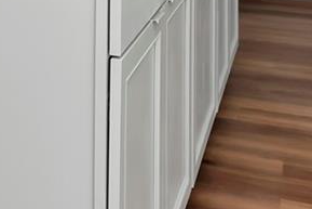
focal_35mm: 83
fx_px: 720
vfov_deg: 14.3
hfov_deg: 23.0
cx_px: -32
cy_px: -183
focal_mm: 10
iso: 200
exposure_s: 1/60
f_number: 8
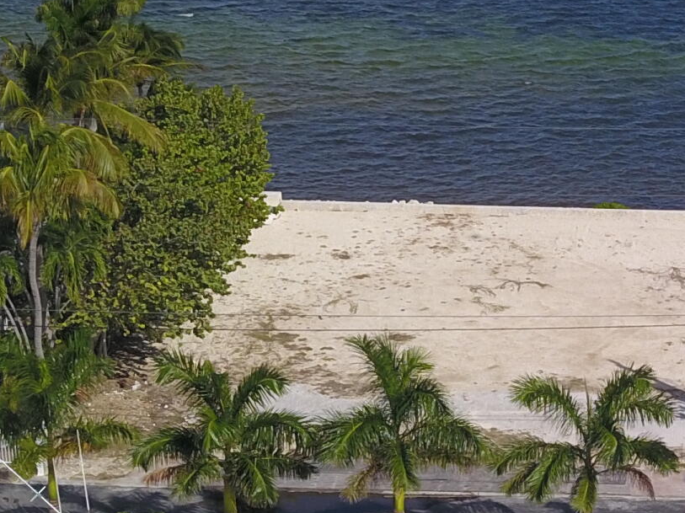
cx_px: 724
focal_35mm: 96
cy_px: 338
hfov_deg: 19.7
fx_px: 1899
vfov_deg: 15.4
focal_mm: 4.73
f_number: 2.2
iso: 100
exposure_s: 1/2500
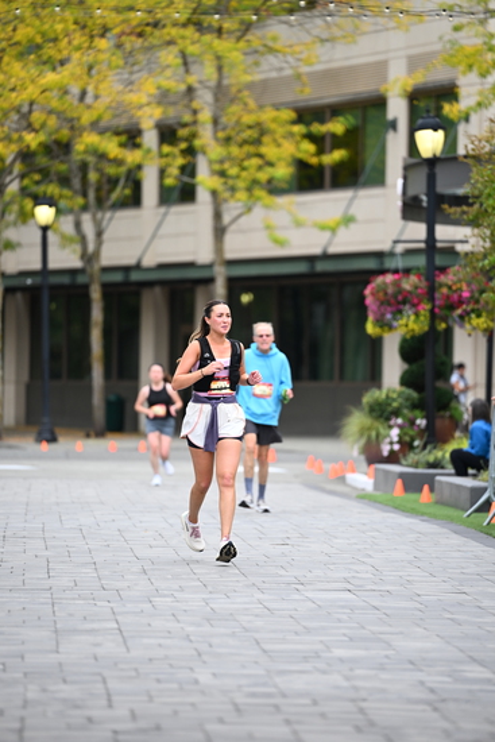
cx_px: 248
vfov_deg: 10.3
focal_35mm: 200
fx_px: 4122
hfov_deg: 6.9
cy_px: 371
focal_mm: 200
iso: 640
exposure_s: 1/2000
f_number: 2.8
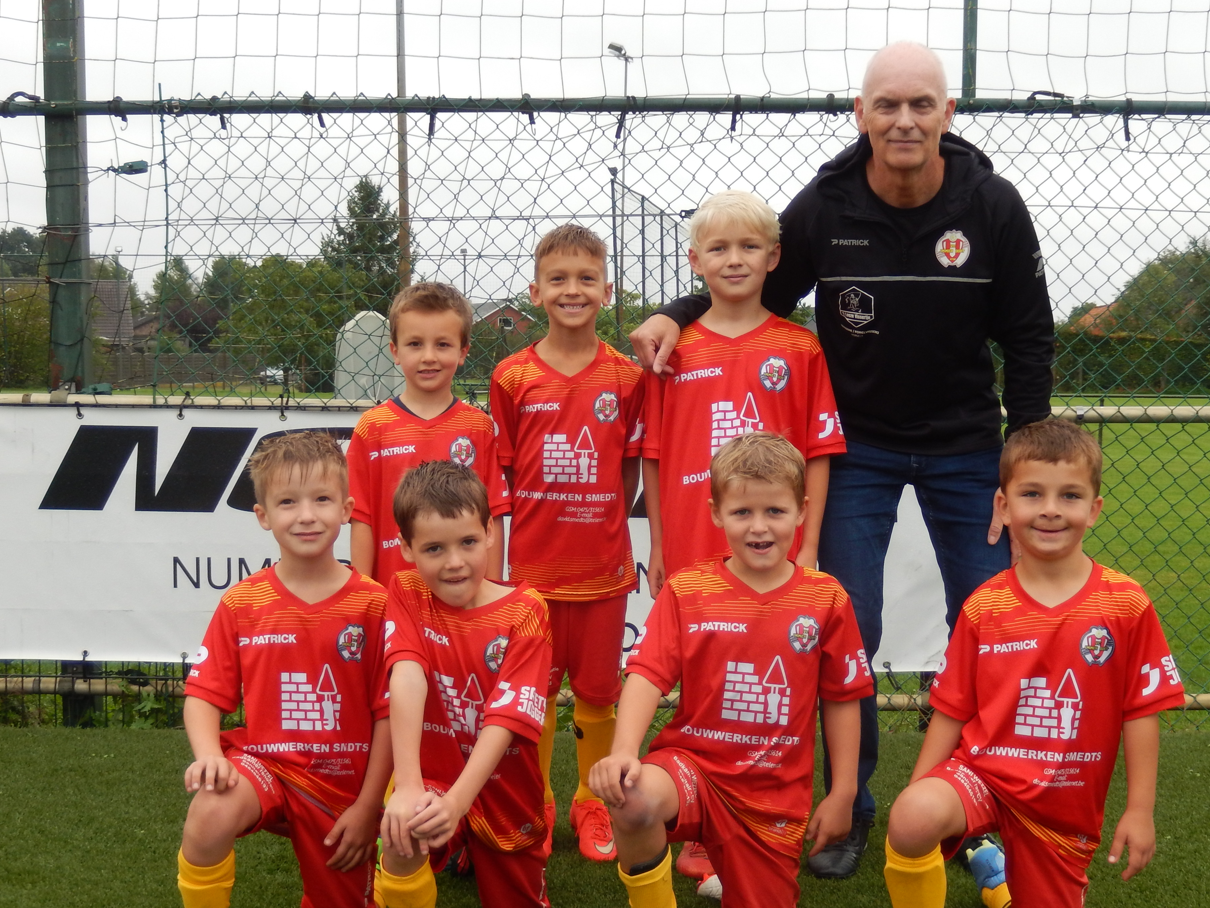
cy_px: 523
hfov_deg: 36.8
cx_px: 641
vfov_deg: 28.0
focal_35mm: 52
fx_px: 1818
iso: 125
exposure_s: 1/100
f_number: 4.2
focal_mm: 7.3
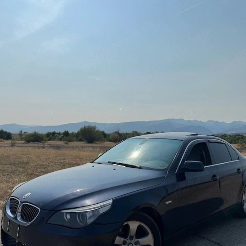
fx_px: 249
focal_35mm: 31
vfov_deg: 52.5
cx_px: 128
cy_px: 132
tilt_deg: +3.3
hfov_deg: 52.5
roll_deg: -1.8
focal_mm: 6.76
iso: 64
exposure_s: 1/15152
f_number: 1.78
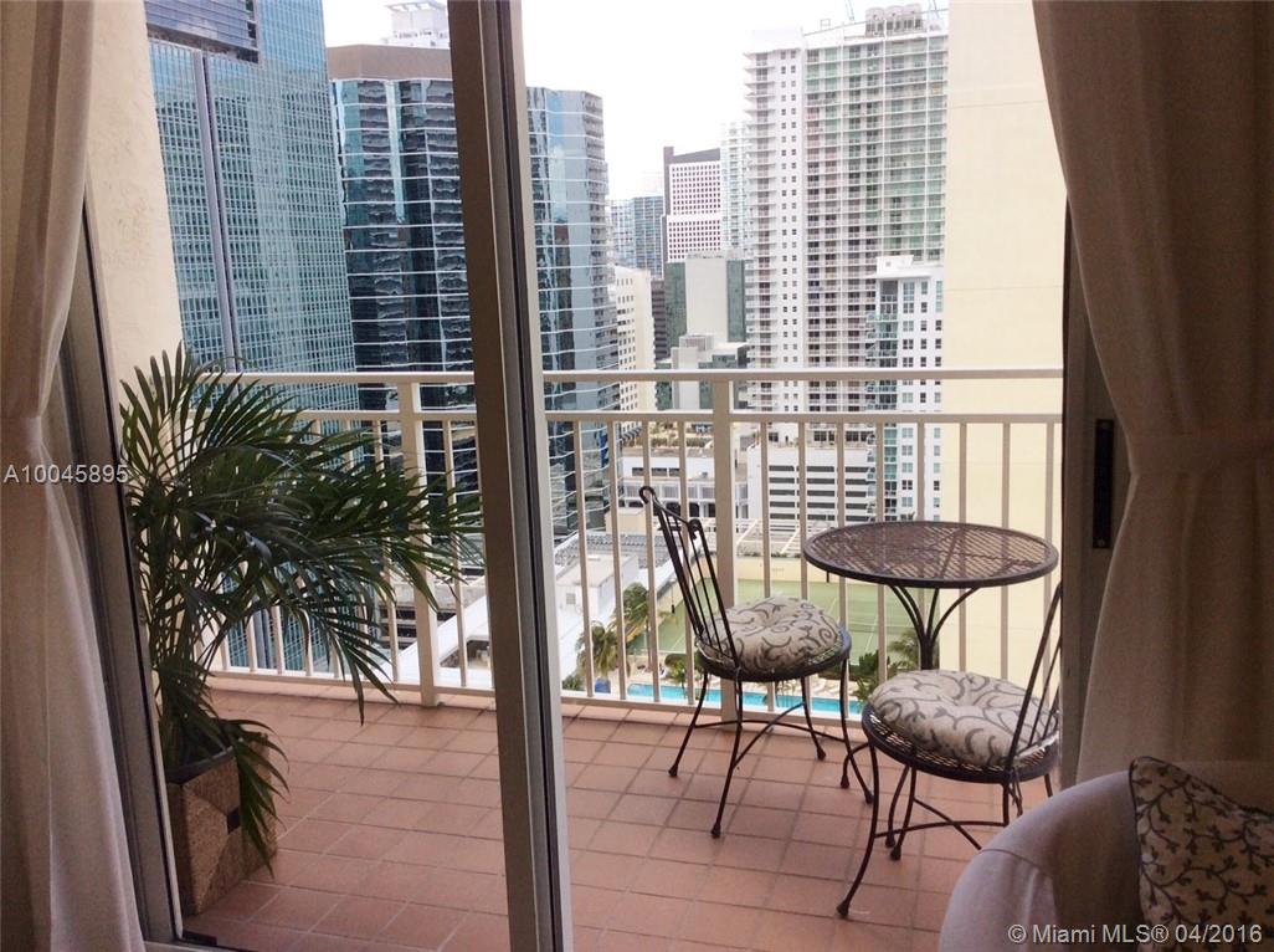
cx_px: 637
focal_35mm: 32
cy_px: 476
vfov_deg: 44.0
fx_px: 1176
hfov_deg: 56.9
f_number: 2.4
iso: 32
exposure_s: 1/233
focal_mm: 3.3
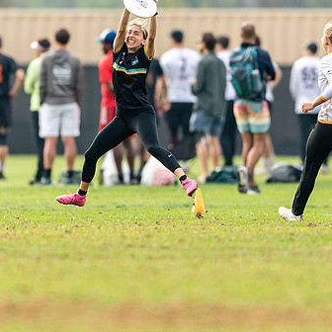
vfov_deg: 1.5
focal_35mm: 1191
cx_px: 142
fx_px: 12923
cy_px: 108
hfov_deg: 1.5
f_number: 2.8
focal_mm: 400
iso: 200
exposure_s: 1/1000
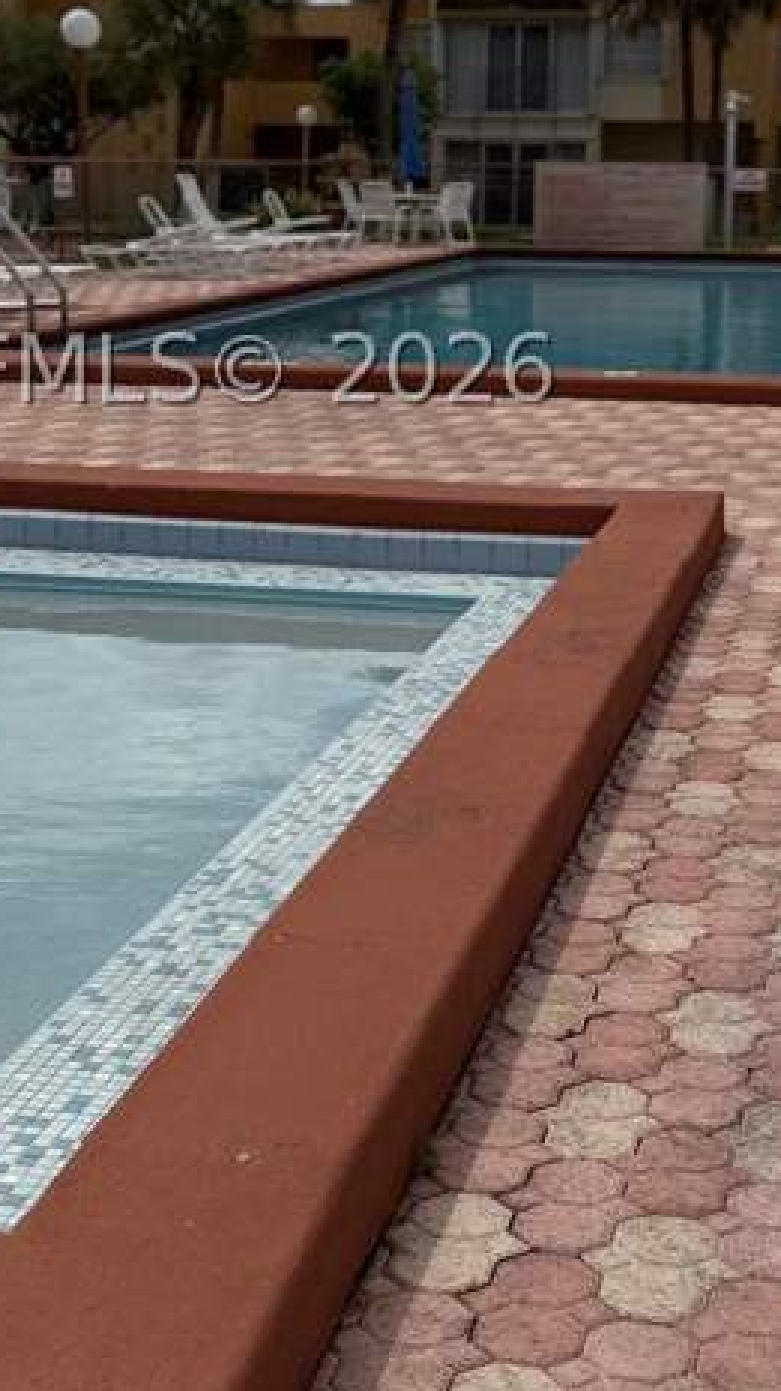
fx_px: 2213
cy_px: 368
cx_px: 437
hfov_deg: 20.0
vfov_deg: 34.3
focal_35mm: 60
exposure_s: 1/11905
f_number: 1.78
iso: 80
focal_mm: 6.76
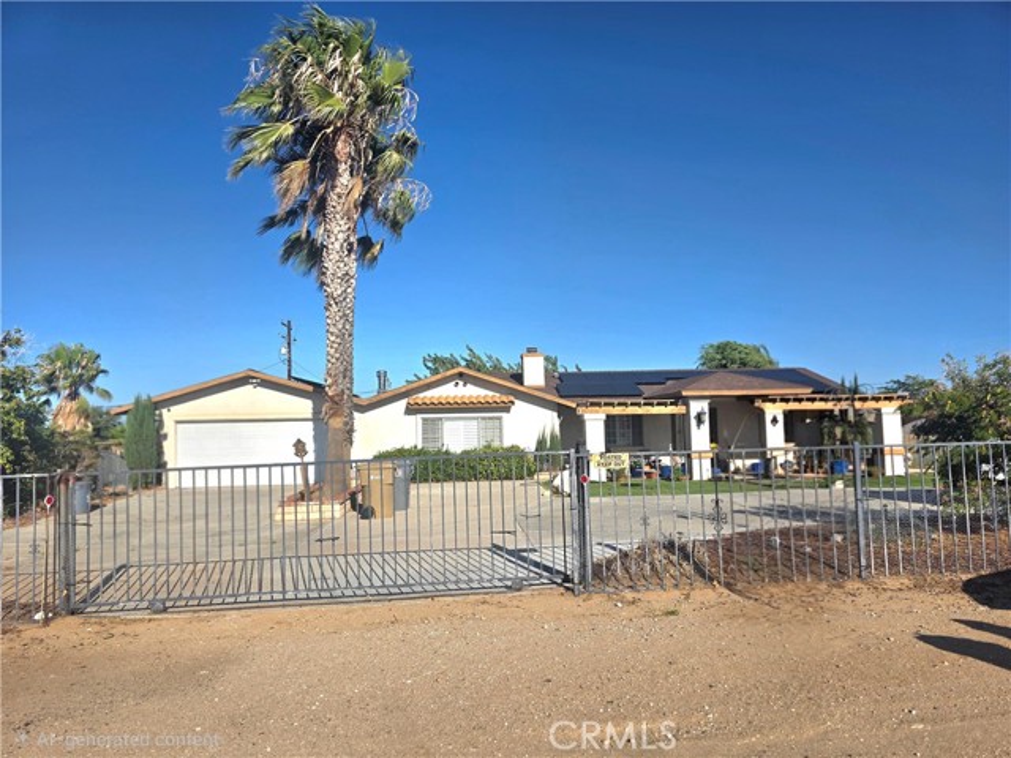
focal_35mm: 23
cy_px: 379
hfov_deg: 73.9
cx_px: 506
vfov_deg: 58.9
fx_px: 672
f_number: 1.7
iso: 64
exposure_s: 1/10000
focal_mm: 6.3
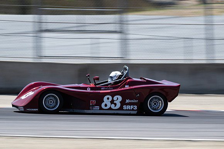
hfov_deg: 5.0
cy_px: 74
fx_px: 2552
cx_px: 112
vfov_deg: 3.4
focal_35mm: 410
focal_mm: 410
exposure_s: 1/125
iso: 140
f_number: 10
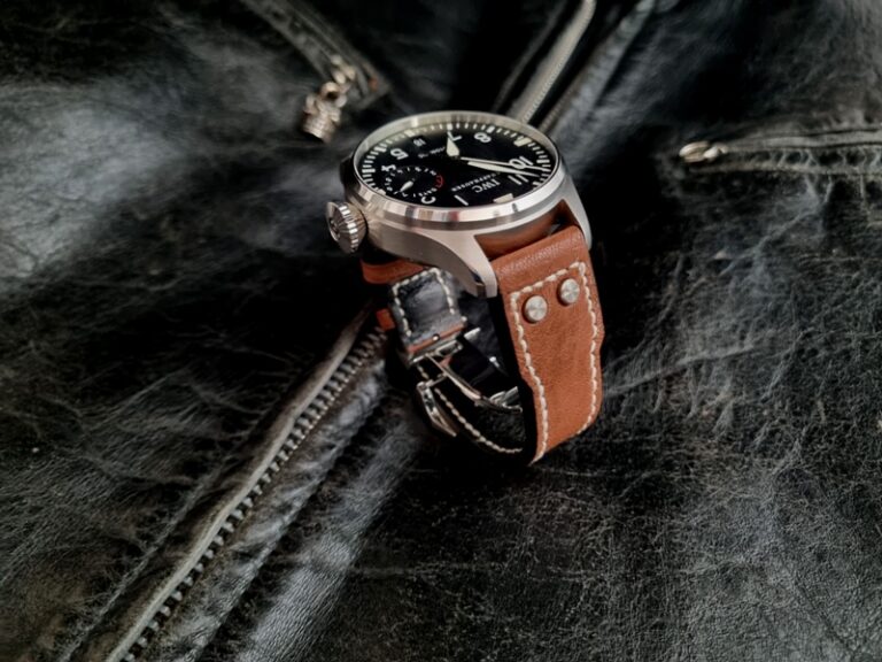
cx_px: 441
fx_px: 662
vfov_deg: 53.1
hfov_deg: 67.3
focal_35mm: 26
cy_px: 331
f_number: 1.8
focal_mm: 5.4
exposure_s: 1/25
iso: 800
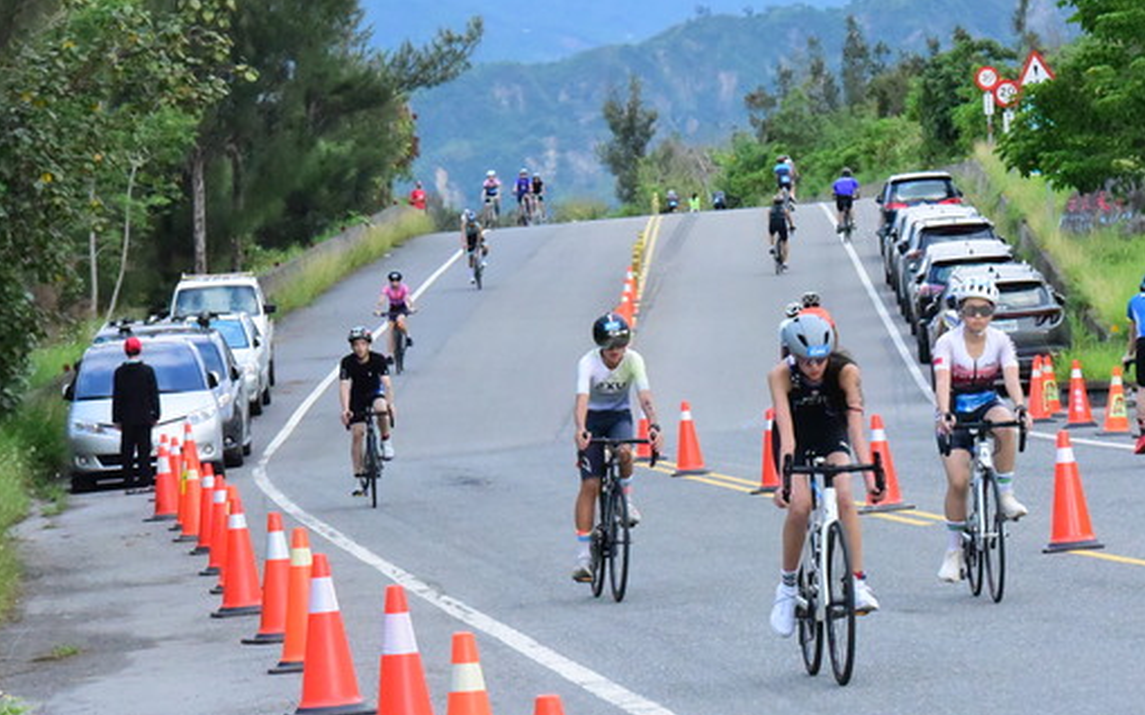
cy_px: 363
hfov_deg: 9.9
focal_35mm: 211
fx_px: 6584
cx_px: 821
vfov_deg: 6.2
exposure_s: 1/2500
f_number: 13
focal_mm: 135
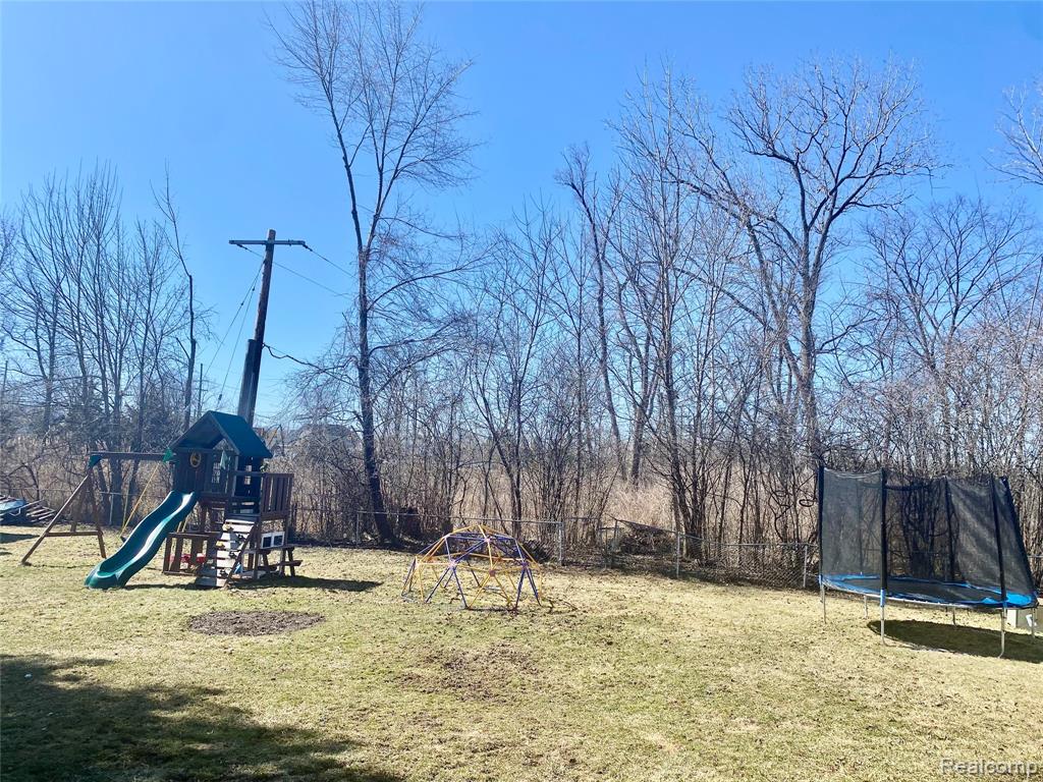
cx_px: 522
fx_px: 783
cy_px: 391
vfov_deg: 53.1
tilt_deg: +6.4
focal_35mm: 26
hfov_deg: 67.3
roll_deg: -1.9
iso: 32
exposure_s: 1/2315
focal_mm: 4.25
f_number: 1.8
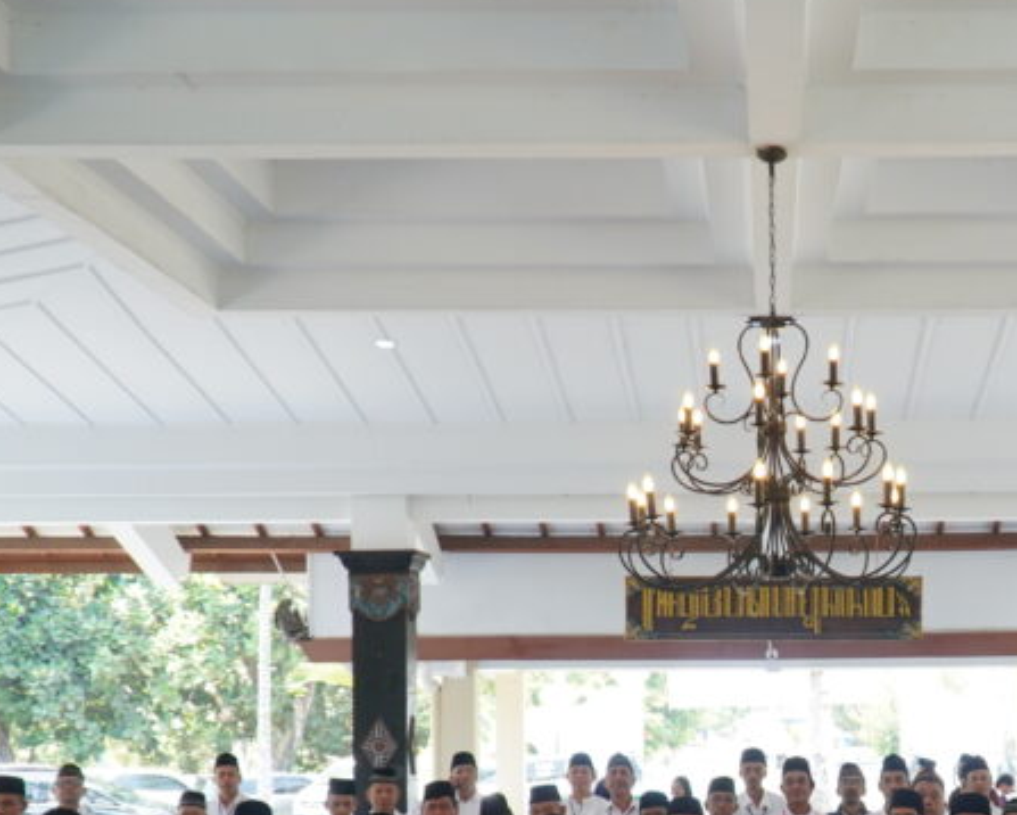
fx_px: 1747
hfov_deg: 31.6
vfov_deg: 25.7
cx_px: 824
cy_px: 670
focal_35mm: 58
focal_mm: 18
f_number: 4
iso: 320
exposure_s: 1/125
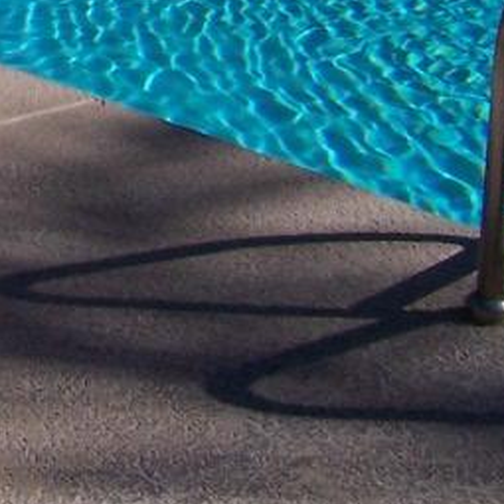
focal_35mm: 158
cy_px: -273
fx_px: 2603
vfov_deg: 10.6
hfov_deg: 10.4
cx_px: -399
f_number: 5.6
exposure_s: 1/750
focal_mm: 6.3
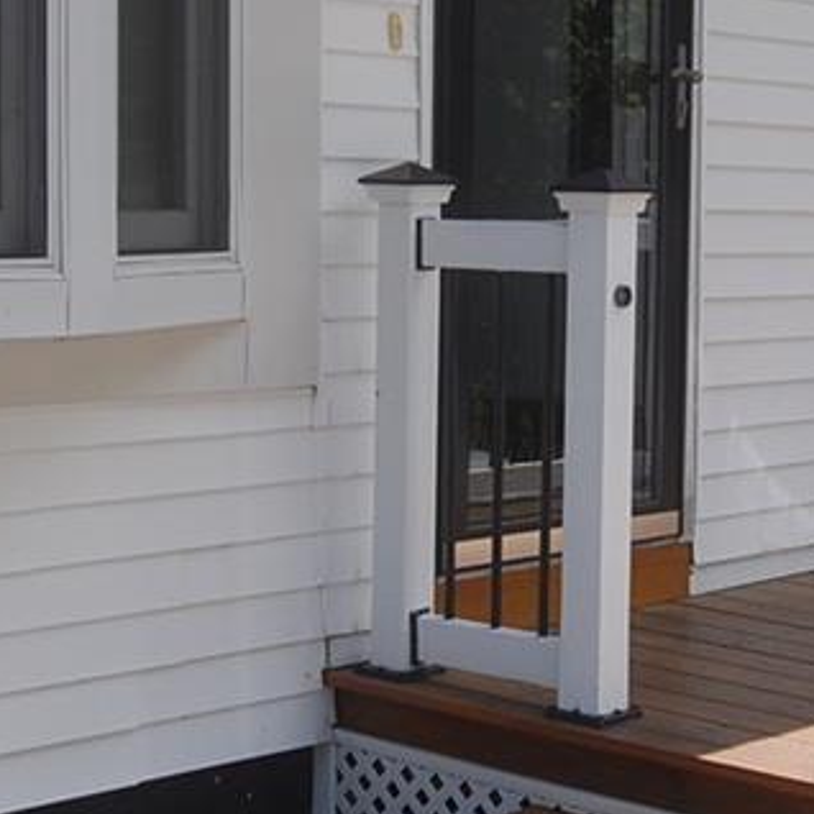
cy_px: 310
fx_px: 2394
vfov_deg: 19.3
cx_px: 502
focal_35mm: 90
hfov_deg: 19.3
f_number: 9
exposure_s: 1/320
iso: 200
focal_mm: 22
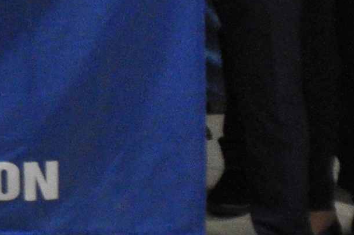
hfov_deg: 10.7
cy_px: -219
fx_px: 1867
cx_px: -33
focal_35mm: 190
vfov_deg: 7.0
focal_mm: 18
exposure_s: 1/25
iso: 1600
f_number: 3.5
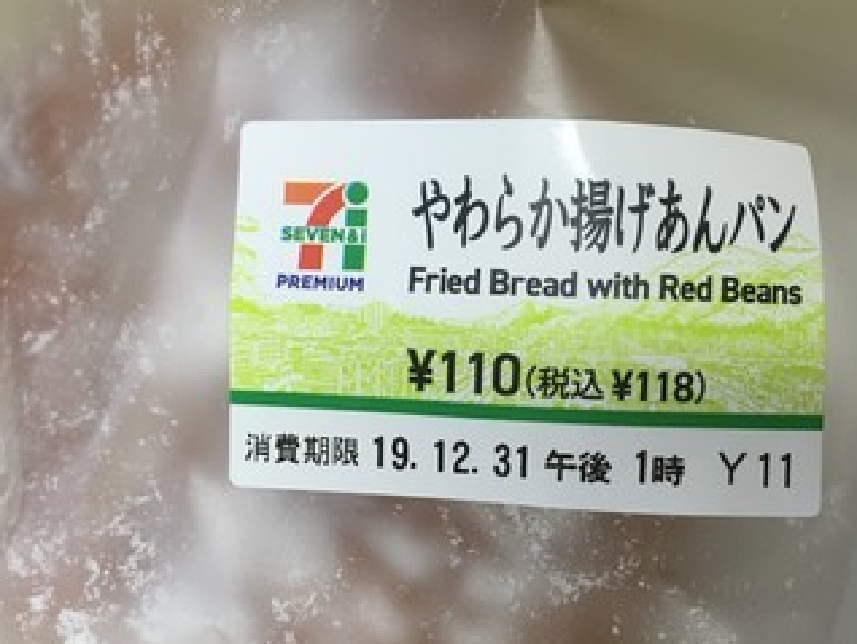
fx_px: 1016
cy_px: 391
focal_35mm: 41
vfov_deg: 35.0
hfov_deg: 45.7
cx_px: 418
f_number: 2.2
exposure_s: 1/30
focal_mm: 4.15
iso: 40
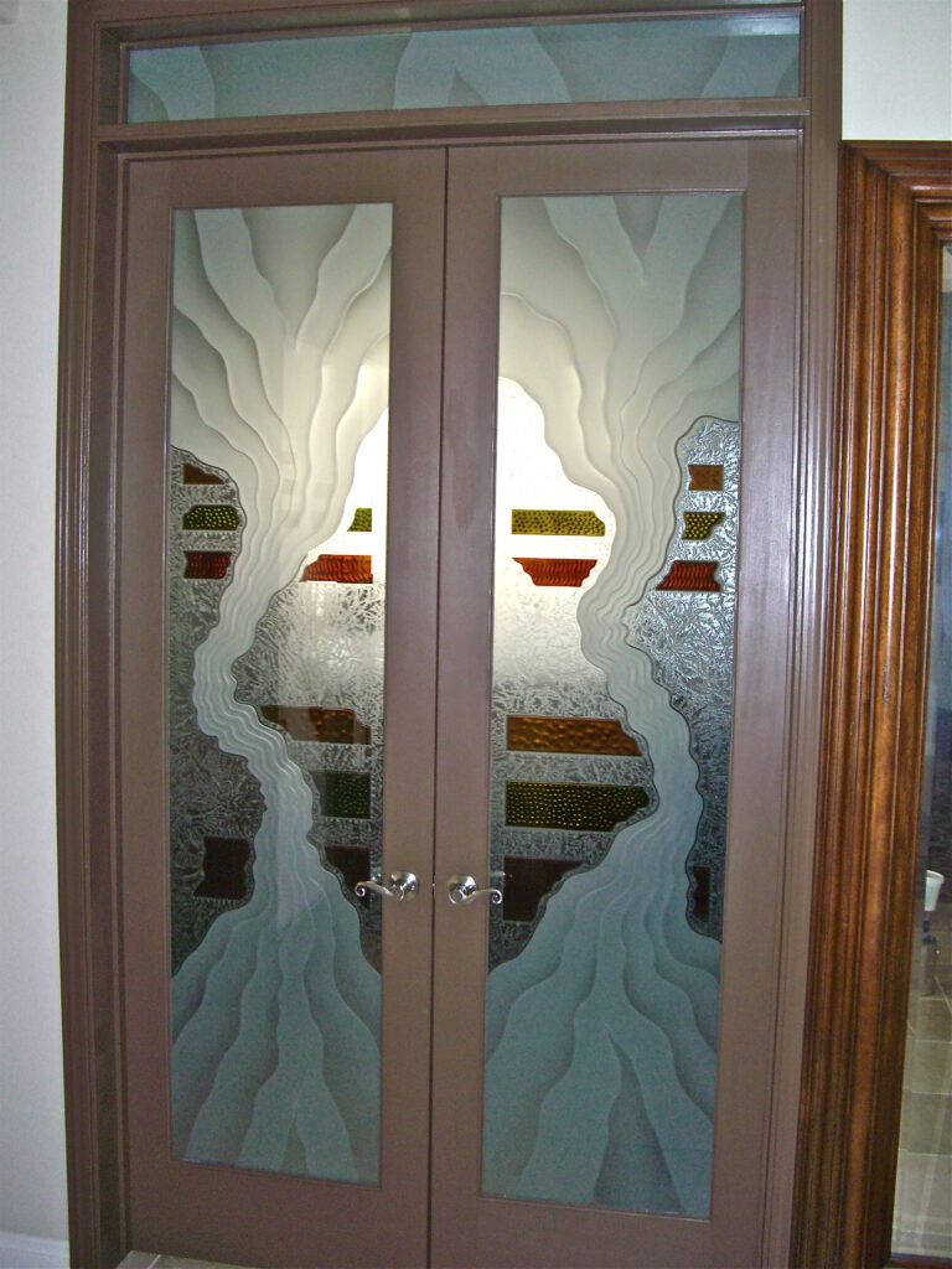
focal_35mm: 38
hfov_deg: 37.7
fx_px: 1393
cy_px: 634
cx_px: 476
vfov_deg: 49.0
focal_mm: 7.9
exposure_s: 1/60
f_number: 2.8
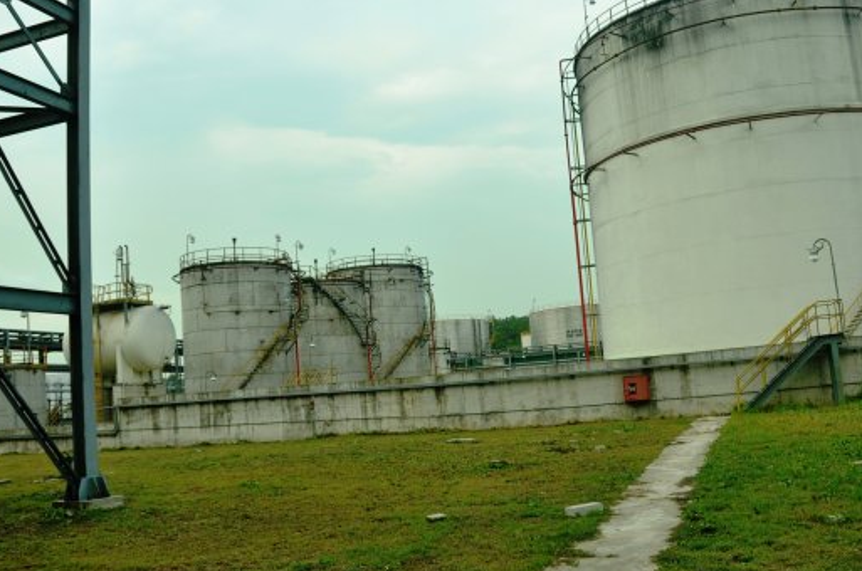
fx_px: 836
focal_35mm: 35
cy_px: 286
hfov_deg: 54.5
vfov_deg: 37.7
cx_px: 456
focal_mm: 18
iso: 320
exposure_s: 1/800
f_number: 3.5
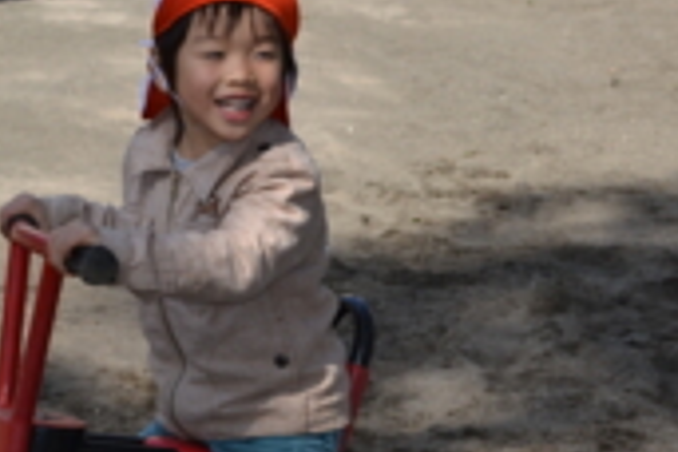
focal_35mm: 168
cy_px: 200
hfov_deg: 12.2
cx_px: 504
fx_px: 3164
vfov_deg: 8.2
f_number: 9
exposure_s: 1/200
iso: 100
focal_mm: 48
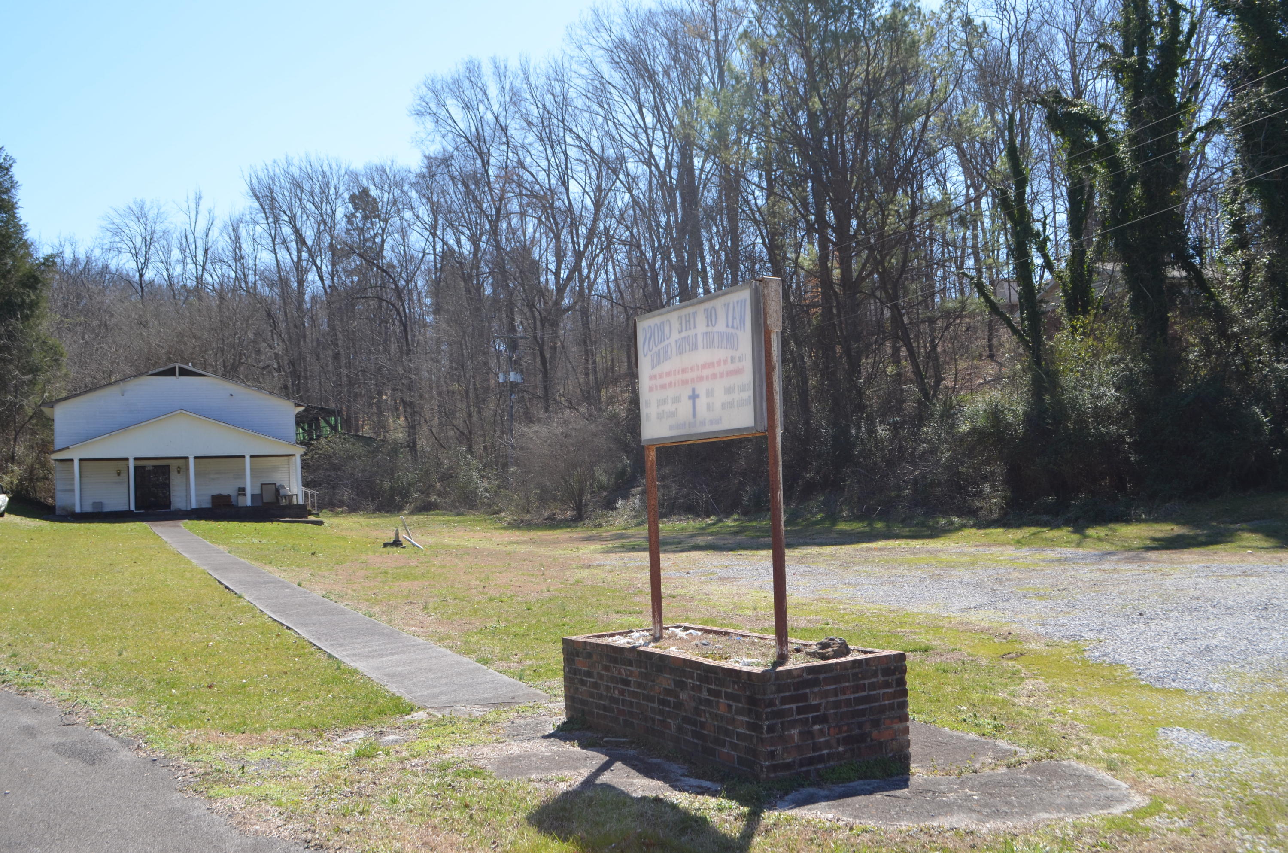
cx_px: 644
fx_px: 1178
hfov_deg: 57.3
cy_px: 426
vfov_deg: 39.8
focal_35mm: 33
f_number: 8
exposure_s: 1/250
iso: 180
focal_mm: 22
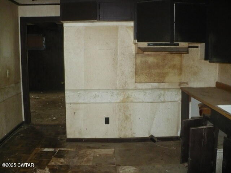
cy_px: 86
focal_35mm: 37
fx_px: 247
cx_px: 116
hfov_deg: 50.1
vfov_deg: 38.7
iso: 320
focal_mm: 6.1
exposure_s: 1/30
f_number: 2.8
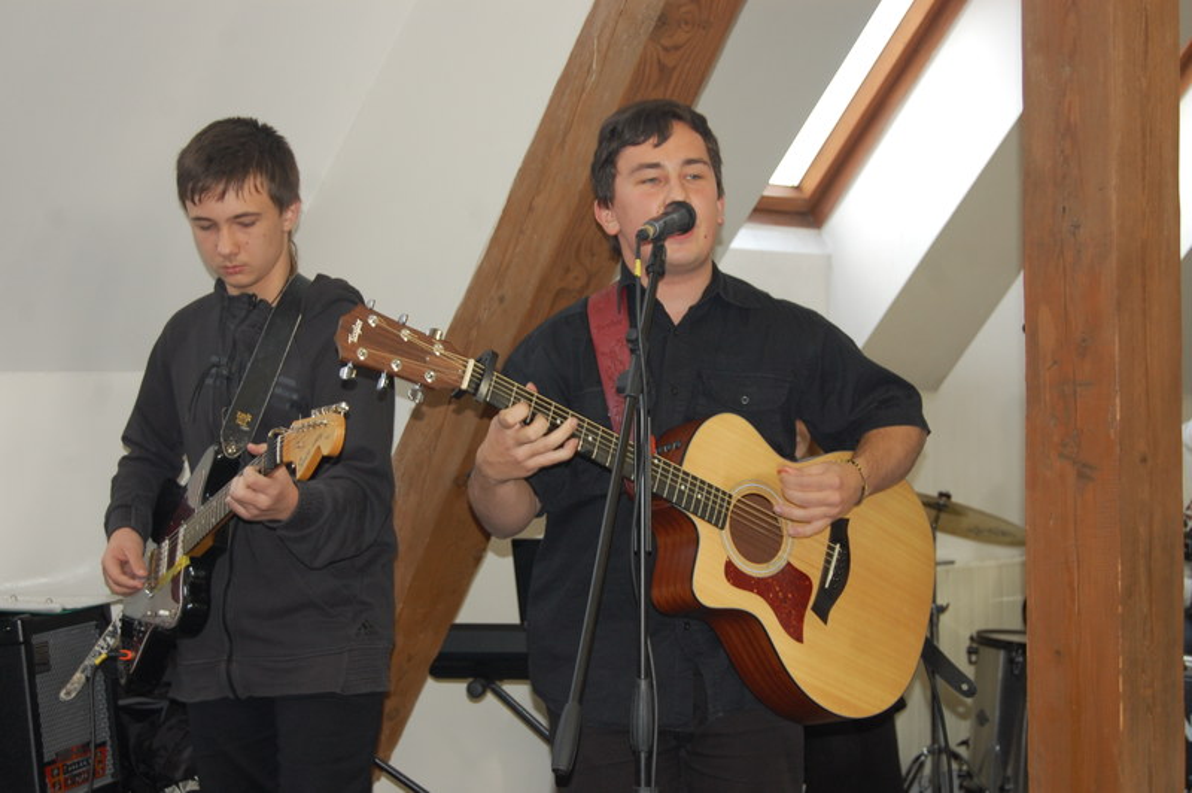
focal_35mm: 63
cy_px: 396
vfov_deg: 21.5
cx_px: 596
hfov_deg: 31.9
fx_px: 2084
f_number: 5.3
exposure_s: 1/60
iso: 400
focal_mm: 42
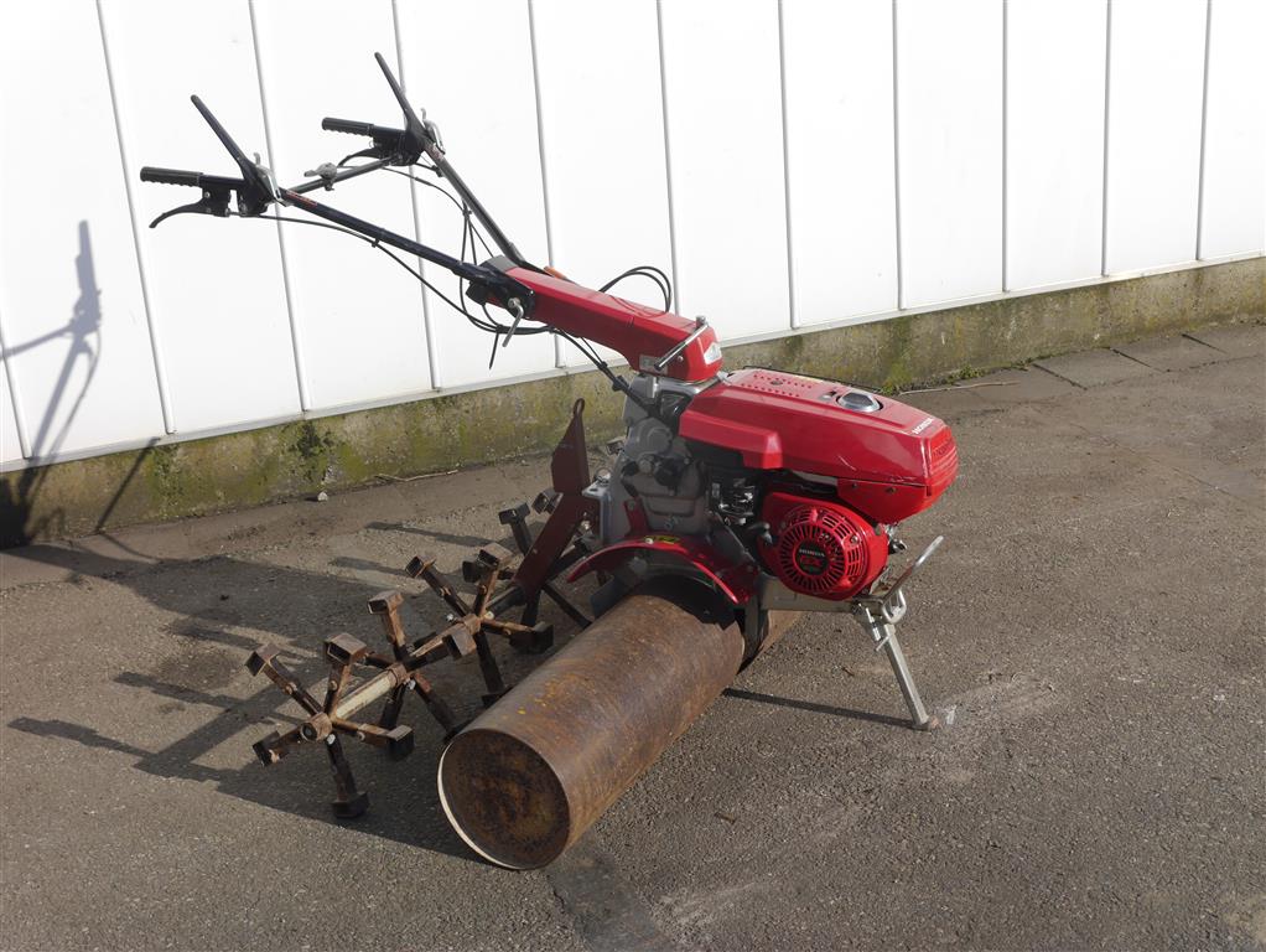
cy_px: 476
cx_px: 633
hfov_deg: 38.2
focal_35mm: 50
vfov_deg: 29.1
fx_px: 1830
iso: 160
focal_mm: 25
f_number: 9
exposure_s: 1/400
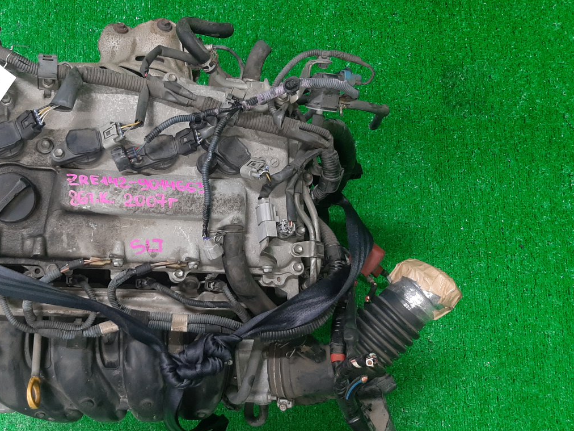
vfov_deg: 38.6
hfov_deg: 49.0
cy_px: 240
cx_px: 178
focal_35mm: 37
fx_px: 614
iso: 130
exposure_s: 1/50
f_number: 1.7
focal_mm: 3.93
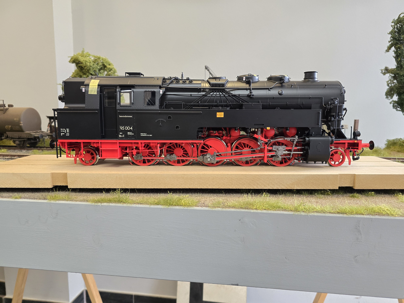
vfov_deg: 58.9
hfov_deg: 73.9
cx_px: 202
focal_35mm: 23
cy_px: 152
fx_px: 268
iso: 640
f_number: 1.7
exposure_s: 1/100
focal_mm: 6.3
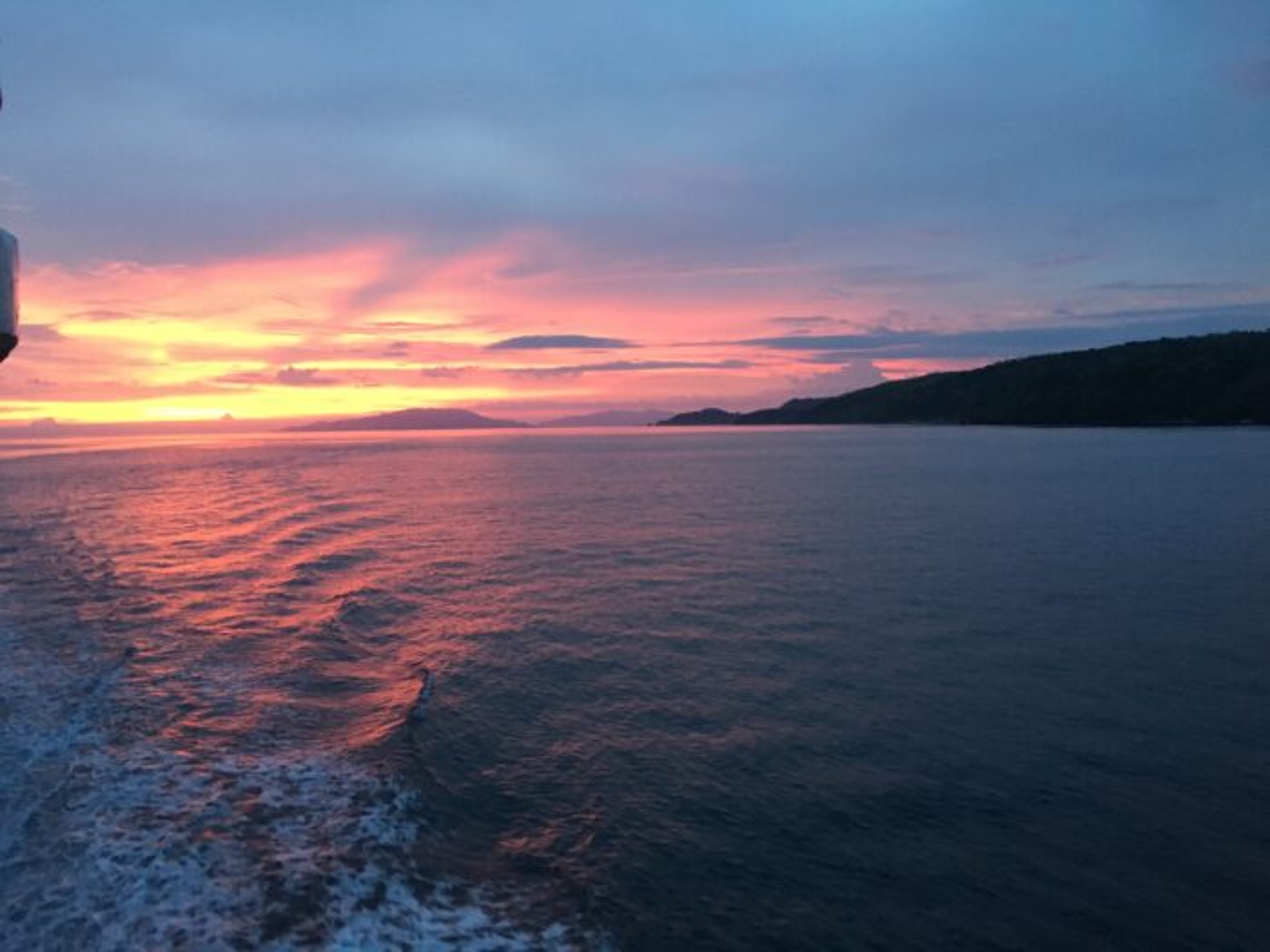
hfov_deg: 61.7
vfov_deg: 48.2
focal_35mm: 29
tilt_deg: -2.1
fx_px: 1064
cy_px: 476
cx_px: 635
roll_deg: +0.4
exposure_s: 1/20
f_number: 2.2
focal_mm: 4.15
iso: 200
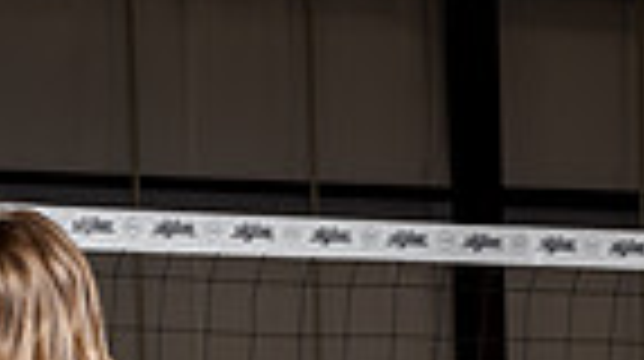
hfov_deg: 14.6
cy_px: 986
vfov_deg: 7.5
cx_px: 23
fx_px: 2473
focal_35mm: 145
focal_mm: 44
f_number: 8
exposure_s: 1/250
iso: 100
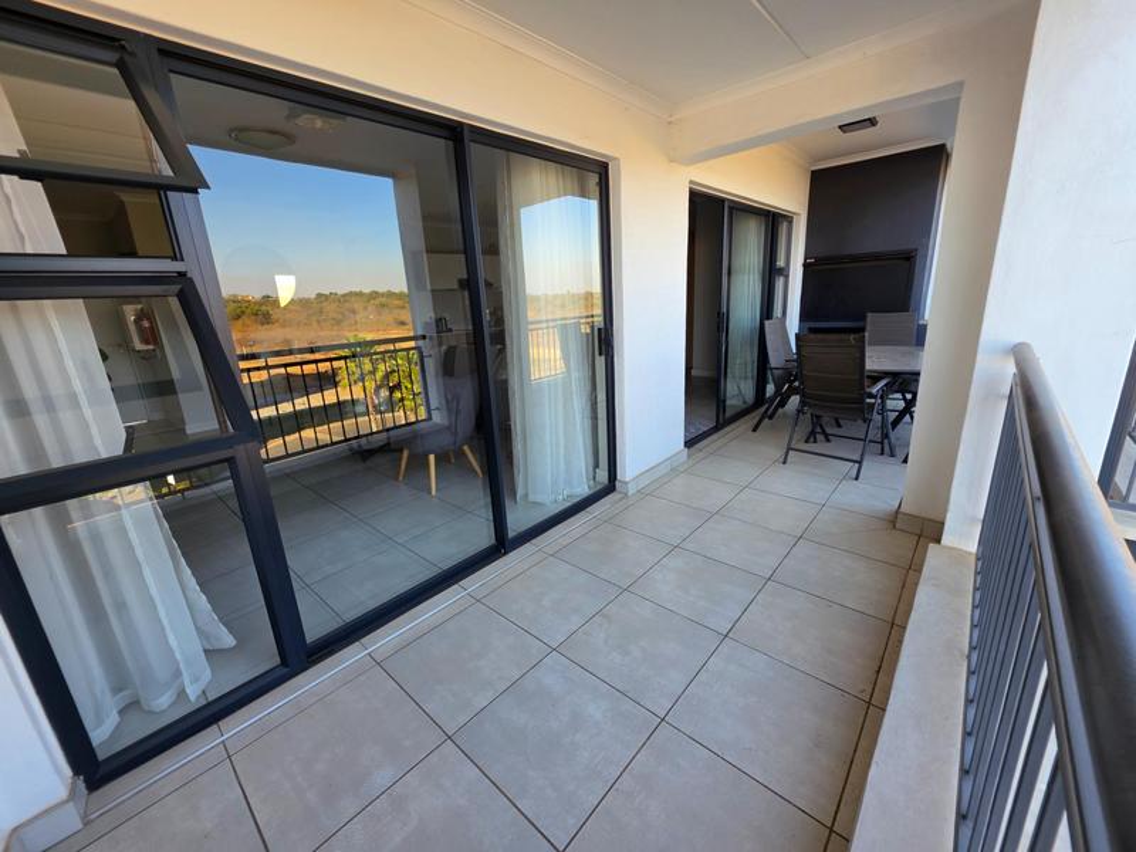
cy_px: 426
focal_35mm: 13
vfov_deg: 89.9
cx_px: 568
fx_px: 427
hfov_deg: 106.2
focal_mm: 2.2
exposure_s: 1/100
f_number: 1.9
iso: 25
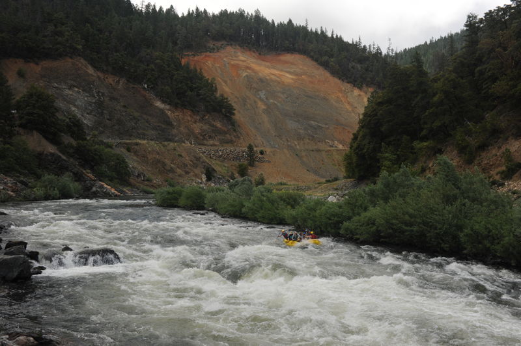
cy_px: 173
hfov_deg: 54.5
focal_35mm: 35
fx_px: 506
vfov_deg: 37.8
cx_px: 260
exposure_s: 1/400
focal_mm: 35
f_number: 8
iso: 200
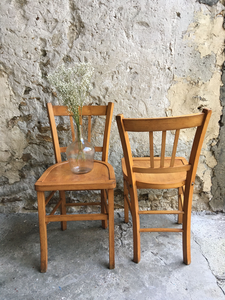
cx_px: 112
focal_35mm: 29
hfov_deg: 48.2
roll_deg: +1.2
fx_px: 251
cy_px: 150
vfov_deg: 61.7
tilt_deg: -15.5
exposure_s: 1/33
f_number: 2.2
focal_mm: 4.15
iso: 64
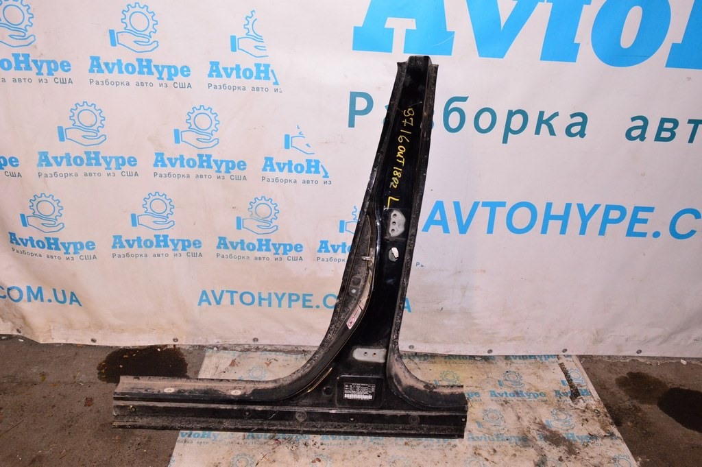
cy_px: 234
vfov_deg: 47.9
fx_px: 526
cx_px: 351
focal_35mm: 27
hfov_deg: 67.4
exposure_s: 1/200
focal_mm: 18
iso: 1600
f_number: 8
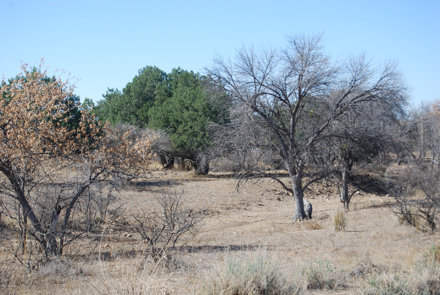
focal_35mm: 82
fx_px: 1009
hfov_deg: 24.6
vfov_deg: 16.6
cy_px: 148
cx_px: 220
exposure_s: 1/160
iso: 100
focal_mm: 55
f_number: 6.3
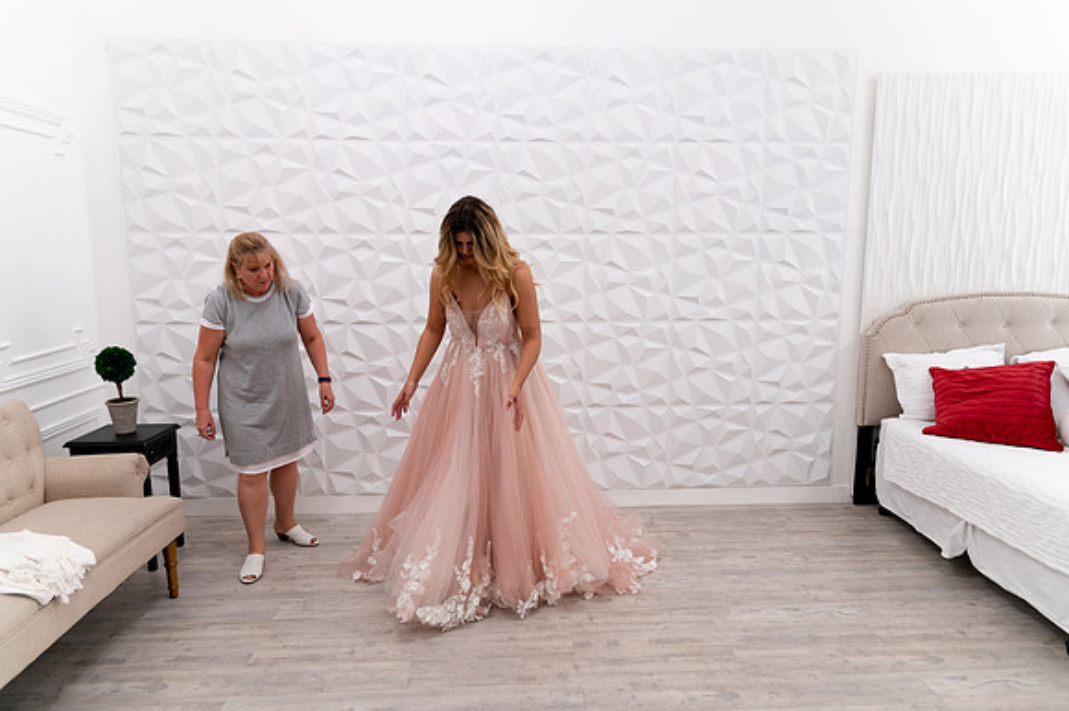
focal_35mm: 24
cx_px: 534
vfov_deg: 53.1
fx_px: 712
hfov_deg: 73.8
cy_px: 356
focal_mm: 24
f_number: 4
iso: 1000
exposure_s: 1/160
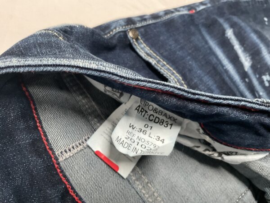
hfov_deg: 61.7
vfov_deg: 48.2
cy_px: 102
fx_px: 226
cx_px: 135
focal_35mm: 29
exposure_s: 1/51
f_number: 1.8
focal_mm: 3
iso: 320
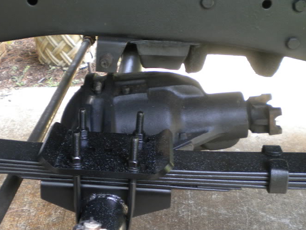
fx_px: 477
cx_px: 118
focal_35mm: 54
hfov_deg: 35.4
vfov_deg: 27.0
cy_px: 118
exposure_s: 1/61
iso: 193
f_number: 3.1
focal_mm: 6.3
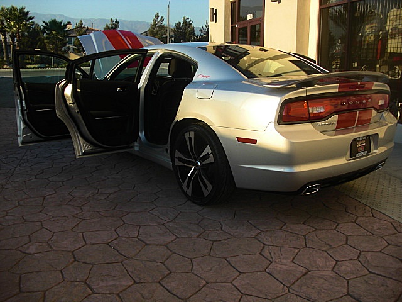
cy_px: 151
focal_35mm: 36
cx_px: 201
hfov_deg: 51.4
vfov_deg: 39.7
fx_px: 418
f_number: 2.8
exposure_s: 1/400
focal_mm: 6.3
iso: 50
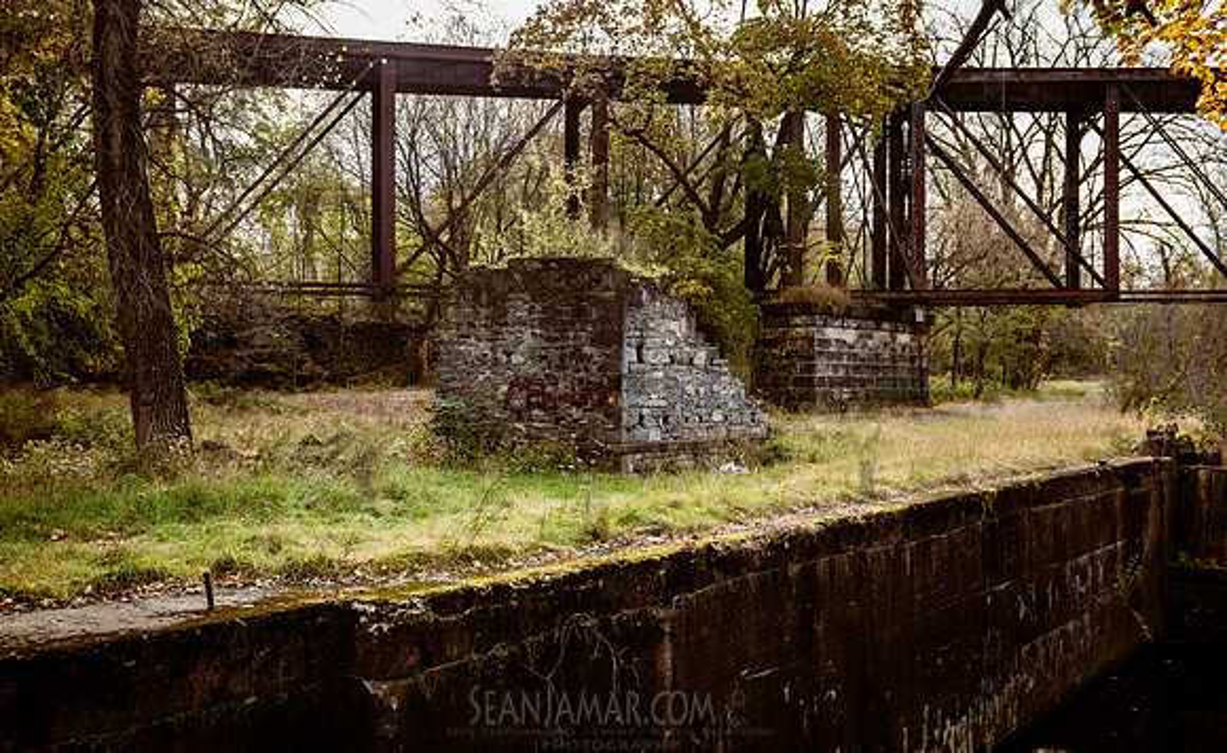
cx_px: 613
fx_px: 1227
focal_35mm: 37
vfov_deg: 34.1
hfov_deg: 53.1
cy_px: 409
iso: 200
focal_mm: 24
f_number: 4.5
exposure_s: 1/320
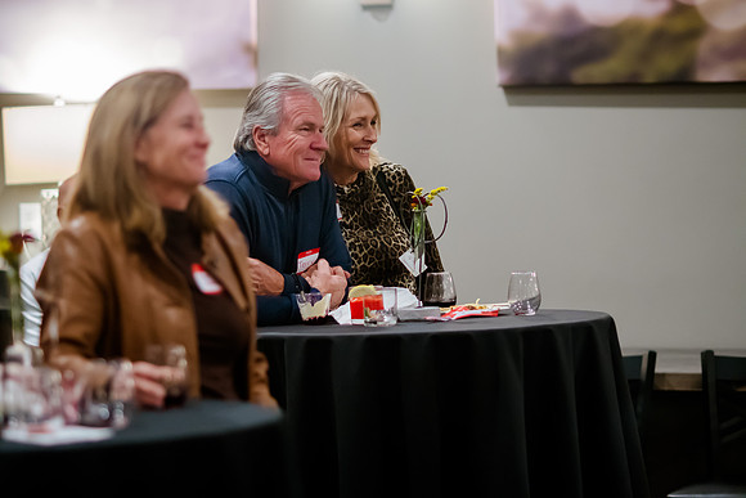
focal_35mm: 158
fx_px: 3264
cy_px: 249
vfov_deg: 8.7
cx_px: 373
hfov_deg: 13.0
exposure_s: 1/125
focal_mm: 105
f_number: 2
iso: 2500
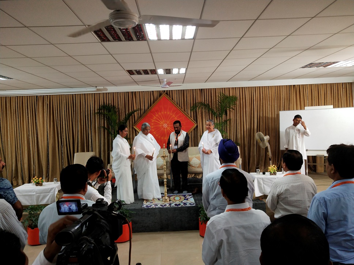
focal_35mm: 30
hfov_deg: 60.0
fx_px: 307
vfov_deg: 46.8
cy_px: 132
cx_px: 177
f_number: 1.8
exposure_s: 1/50
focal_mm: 3.95
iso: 135
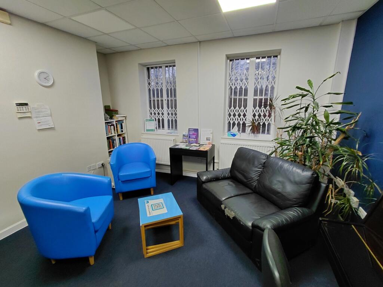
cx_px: 192
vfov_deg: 78.1
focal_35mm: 16
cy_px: 144
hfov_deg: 94.5
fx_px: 177
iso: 160
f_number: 2.2
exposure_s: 1/50
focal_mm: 1.64
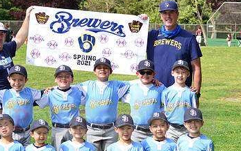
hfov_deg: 12.9
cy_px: 115
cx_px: 82
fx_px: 1064
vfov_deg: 8.1
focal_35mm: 162
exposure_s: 1/200
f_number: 10
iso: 200
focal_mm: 95
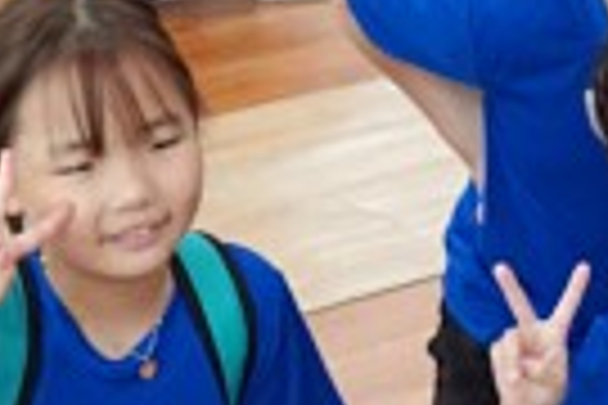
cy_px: 288
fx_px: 3833
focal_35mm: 227
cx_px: 833
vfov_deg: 6.0
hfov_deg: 8.9
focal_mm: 34
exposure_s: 1/160
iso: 2000
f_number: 4
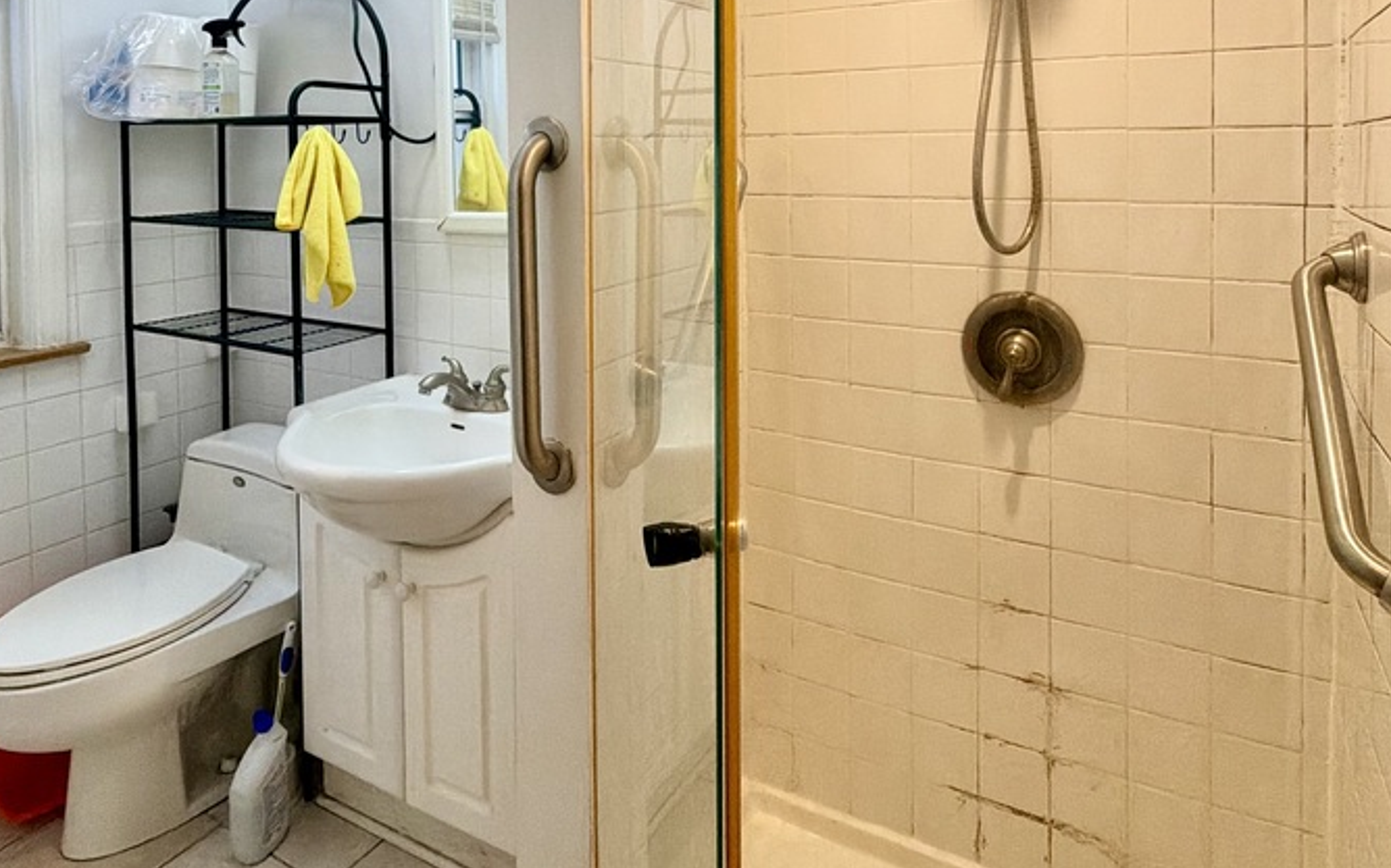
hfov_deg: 74.8
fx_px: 910
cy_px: 177
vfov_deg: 48.3
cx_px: 683
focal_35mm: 24
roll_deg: +0.9
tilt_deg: -1.0
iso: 160
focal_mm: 2.22
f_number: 2.2
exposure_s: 1/120
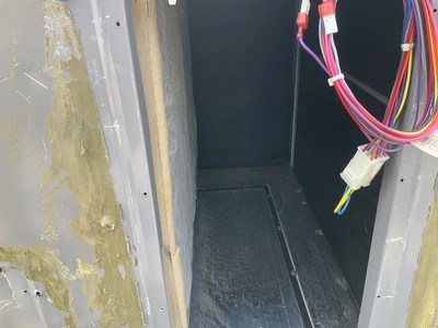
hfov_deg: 61.7
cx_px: 219
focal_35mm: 29
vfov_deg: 48.2
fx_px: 367
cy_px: 164
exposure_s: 1/150
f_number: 1.8
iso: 20
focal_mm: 3
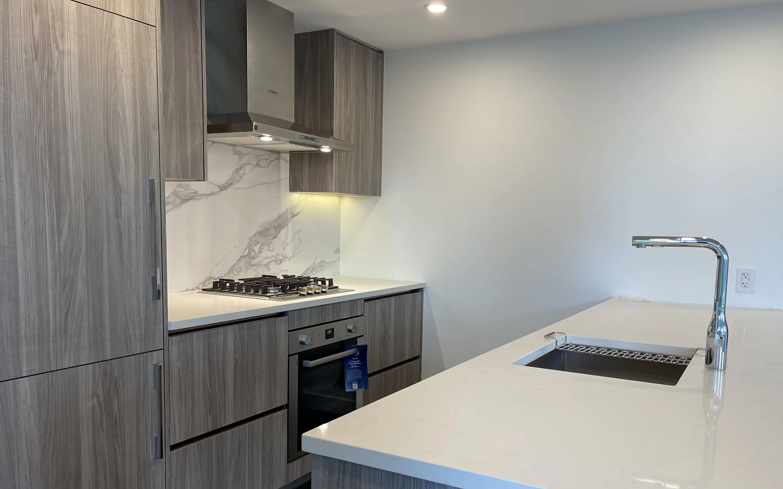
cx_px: 409
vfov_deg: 43.0
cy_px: 288
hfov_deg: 64.6
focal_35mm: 29
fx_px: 619
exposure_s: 1/120
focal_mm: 5.1
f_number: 1.6
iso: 64
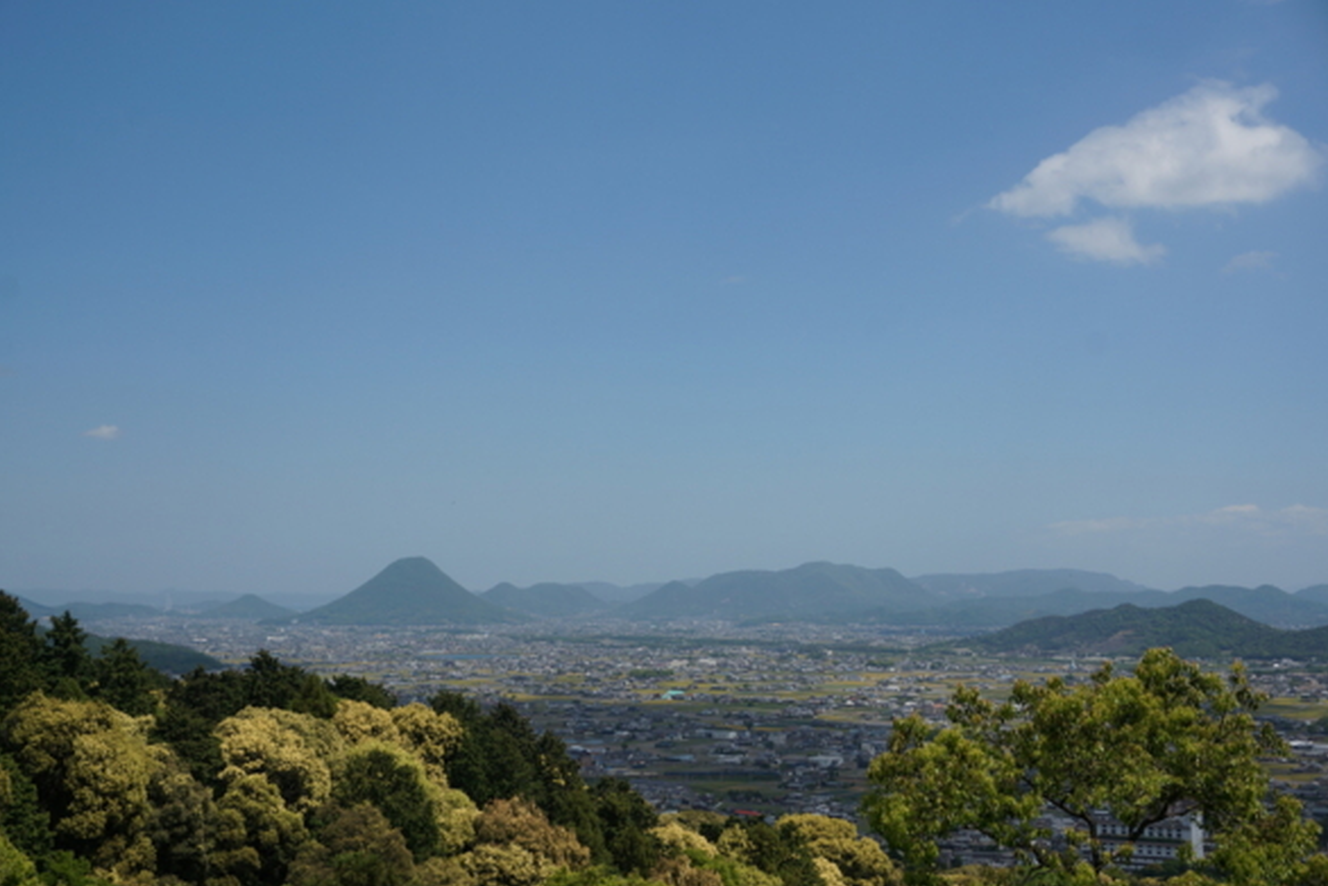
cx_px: 653
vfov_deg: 30.2
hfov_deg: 44.0
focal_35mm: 45
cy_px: 445
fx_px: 1642
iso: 100
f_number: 9
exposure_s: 1/320
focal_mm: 29
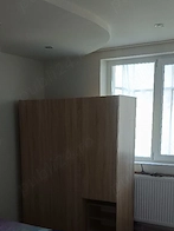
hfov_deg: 29.7
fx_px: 328
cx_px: 79
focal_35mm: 49
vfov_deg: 37.7
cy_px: 179
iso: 863
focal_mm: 5.31
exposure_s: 1/33.3
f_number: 1.7
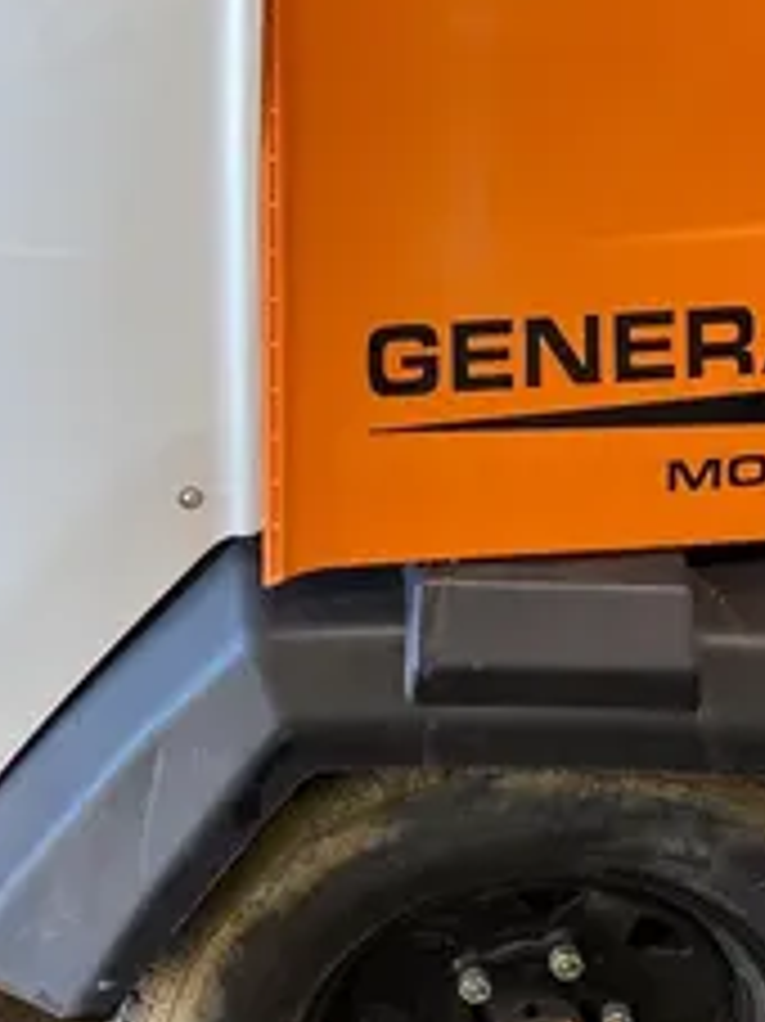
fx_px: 2477
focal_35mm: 84
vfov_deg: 23.1
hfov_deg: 17.5
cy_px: 254
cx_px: 310
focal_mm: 4.25
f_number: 1.8
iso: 64
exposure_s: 1/120
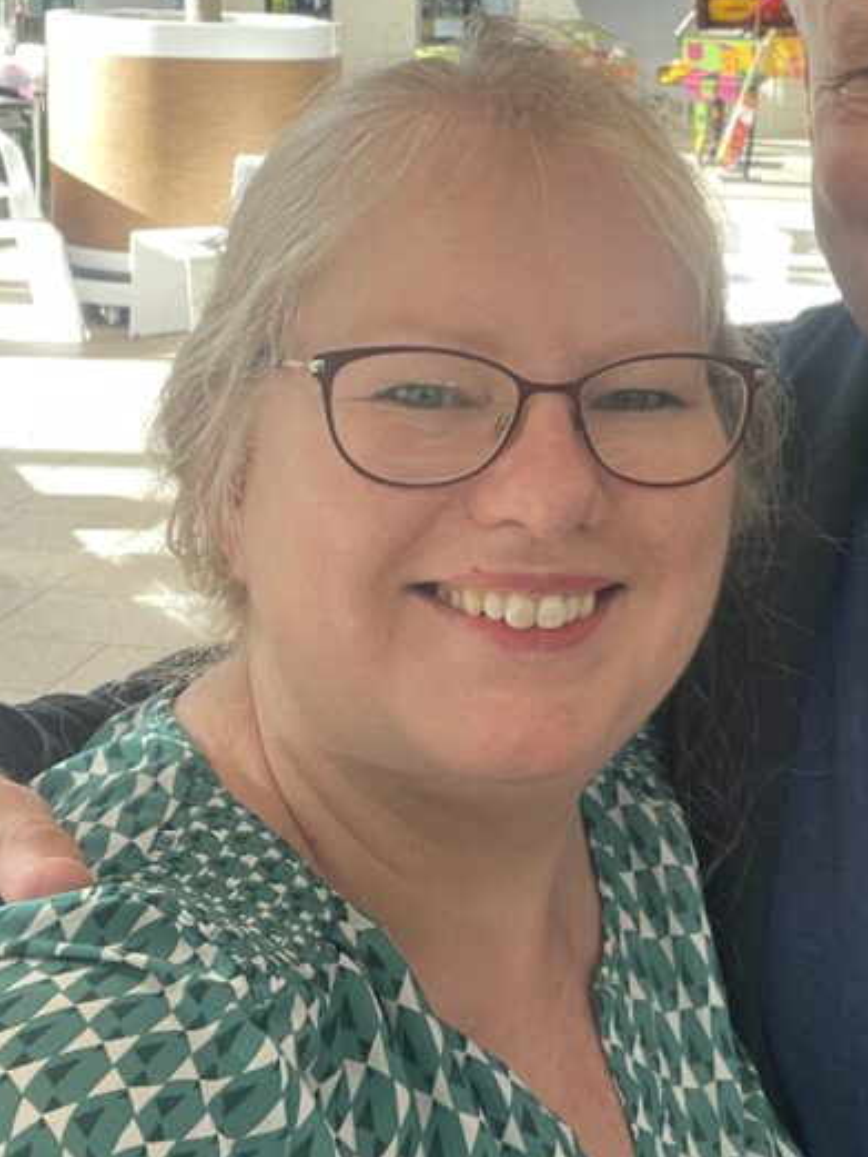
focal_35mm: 59
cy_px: 289
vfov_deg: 32.1
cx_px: 815
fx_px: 1972
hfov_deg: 24.0
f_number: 2.2
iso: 100
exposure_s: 1/119
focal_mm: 2.71
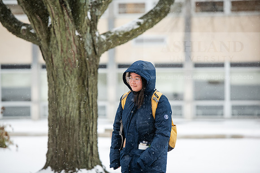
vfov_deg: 8.1
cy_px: 86
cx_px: 130
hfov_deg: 12.1
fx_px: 1228
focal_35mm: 170
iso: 400
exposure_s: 1/250
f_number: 3.5
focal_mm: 170
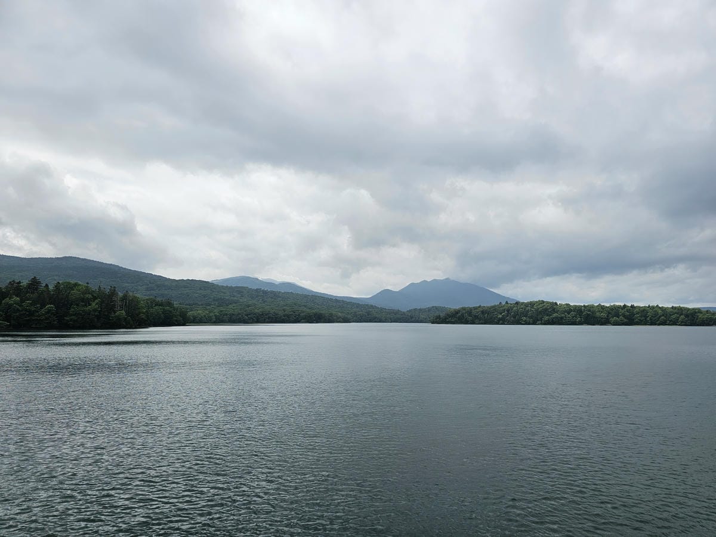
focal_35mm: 23
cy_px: 268
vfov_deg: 58.9
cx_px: 358
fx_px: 476
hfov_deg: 73.9
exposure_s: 1/1819
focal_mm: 6.3
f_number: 1.7
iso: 10
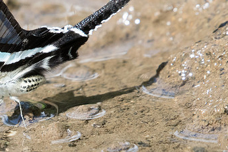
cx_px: 27
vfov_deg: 0.7
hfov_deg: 1.1
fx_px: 11836
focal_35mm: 1869
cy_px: 75
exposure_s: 1/1000
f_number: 9
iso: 800
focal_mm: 400
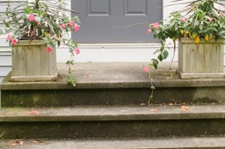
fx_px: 611
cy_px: 15
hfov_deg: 20.9
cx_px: 122
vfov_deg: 13.8
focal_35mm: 98
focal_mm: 24
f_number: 11
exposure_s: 1/25
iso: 200
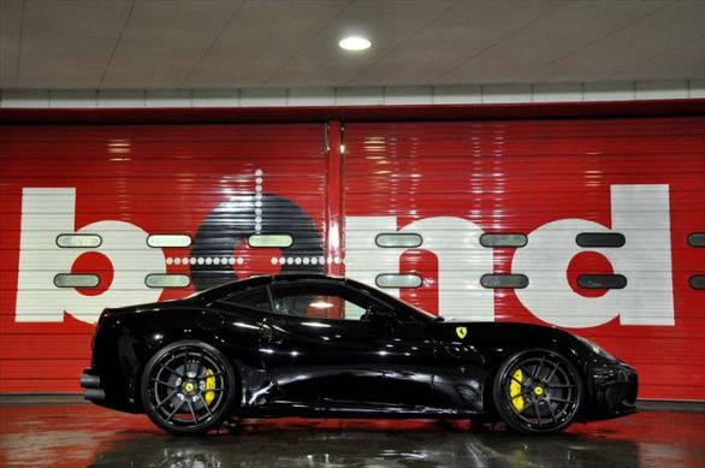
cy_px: 234
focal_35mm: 45
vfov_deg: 29.8
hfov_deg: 43.7
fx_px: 880
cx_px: 352
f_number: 6.3
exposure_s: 1/30
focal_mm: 30
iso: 1400
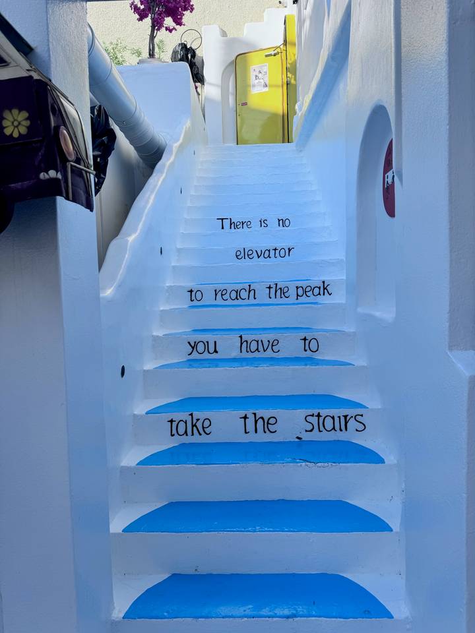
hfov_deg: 56.8
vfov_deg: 71.6
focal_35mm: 24
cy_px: 316
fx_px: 439
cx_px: 238
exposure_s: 1/2506
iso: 80
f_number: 1.78
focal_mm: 6.76
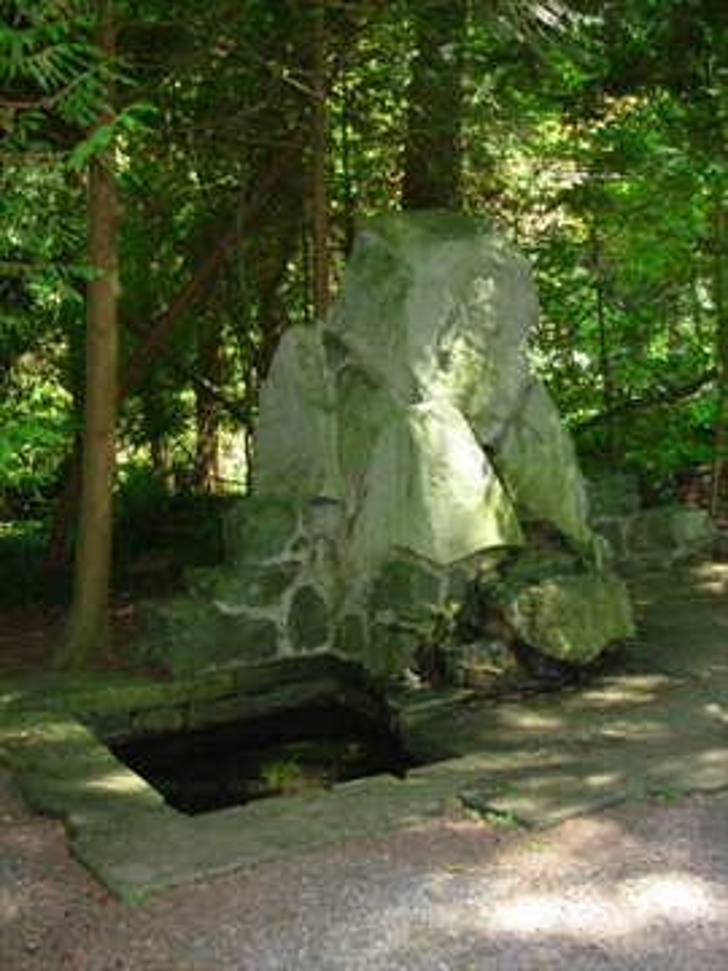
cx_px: 364
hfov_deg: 37.7
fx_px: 1066
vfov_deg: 49.0
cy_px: 486
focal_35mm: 38
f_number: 2.9
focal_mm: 6.3
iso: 200
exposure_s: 1/128
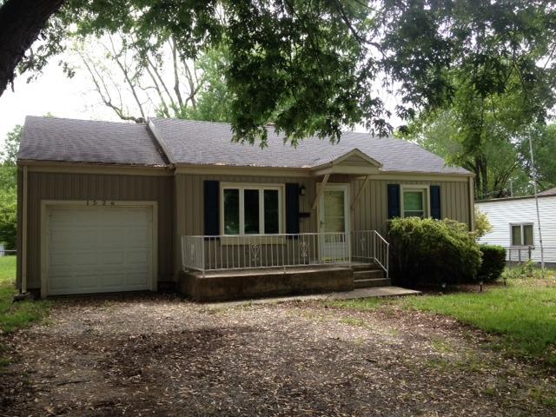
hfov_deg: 52.6
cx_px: 278
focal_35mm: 35
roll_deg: +0.6
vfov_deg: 40.7
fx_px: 562
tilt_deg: +0.1
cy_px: 208
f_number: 2.4
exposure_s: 1/400
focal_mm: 4.28
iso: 50
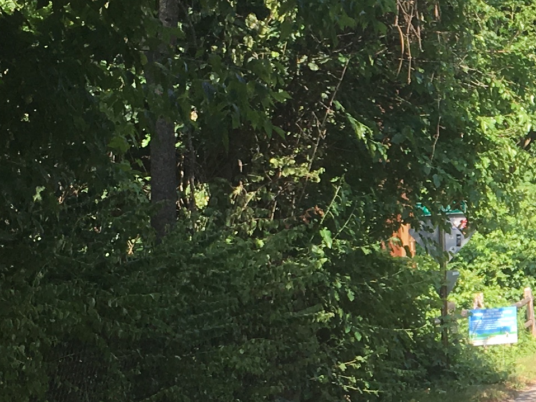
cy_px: 334
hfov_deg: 15.2
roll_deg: +0.9
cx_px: 737
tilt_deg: -4.5
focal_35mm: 122
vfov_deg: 12.1
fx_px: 1890
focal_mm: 4.15
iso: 25
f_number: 2.2
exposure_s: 1/377
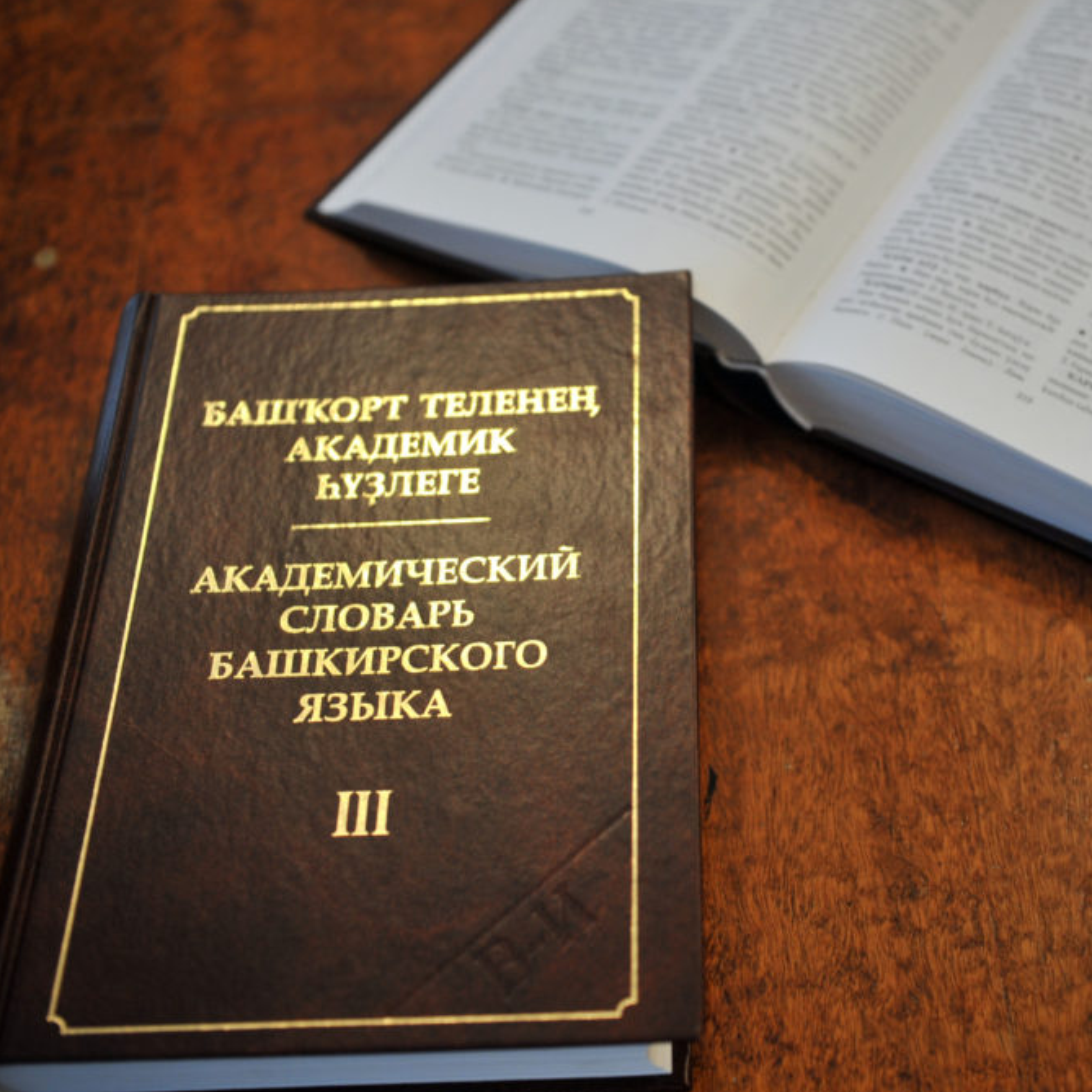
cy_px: 549
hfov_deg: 32.6
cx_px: 700
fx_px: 1856
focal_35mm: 52
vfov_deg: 32.8
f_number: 2.8
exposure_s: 1/160
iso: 800
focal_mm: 40
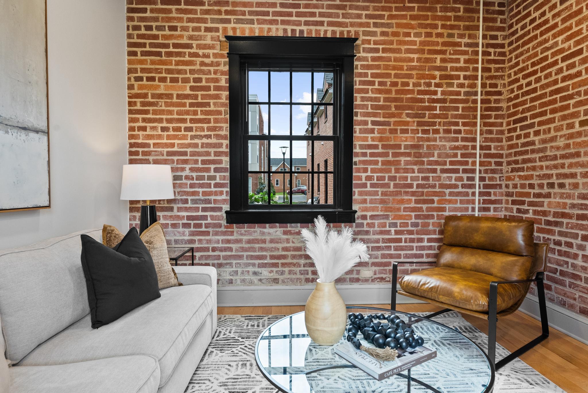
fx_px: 335
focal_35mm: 20
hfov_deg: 82.5
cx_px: 294
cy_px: 196
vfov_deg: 60.8
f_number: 8
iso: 1600
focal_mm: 20.5
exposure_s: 1/25
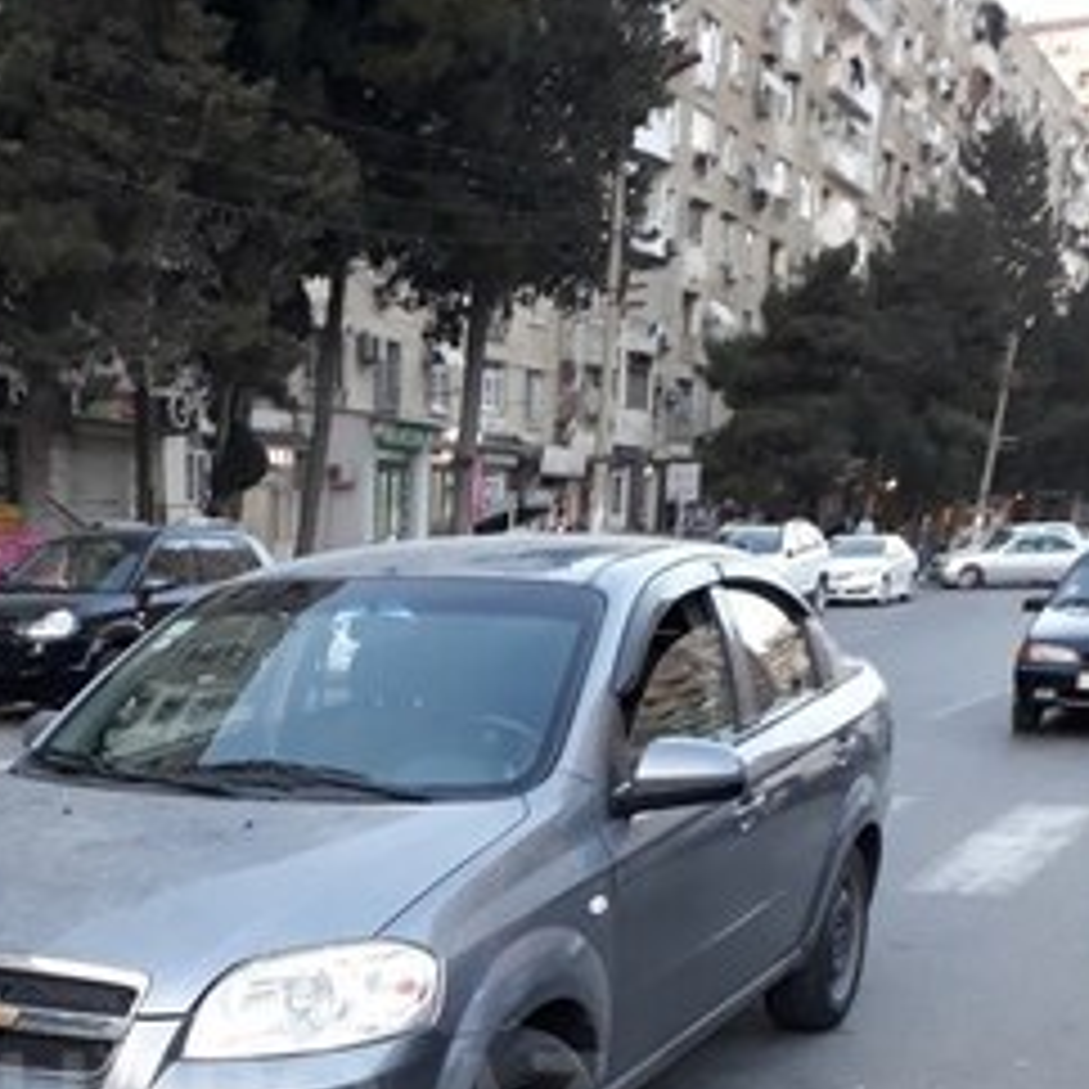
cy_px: 1102
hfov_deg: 33.9
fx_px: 1744
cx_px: 261
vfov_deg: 31.9
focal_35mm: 49
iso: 160
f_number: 1.9
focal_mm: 3.6
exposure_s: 1/33
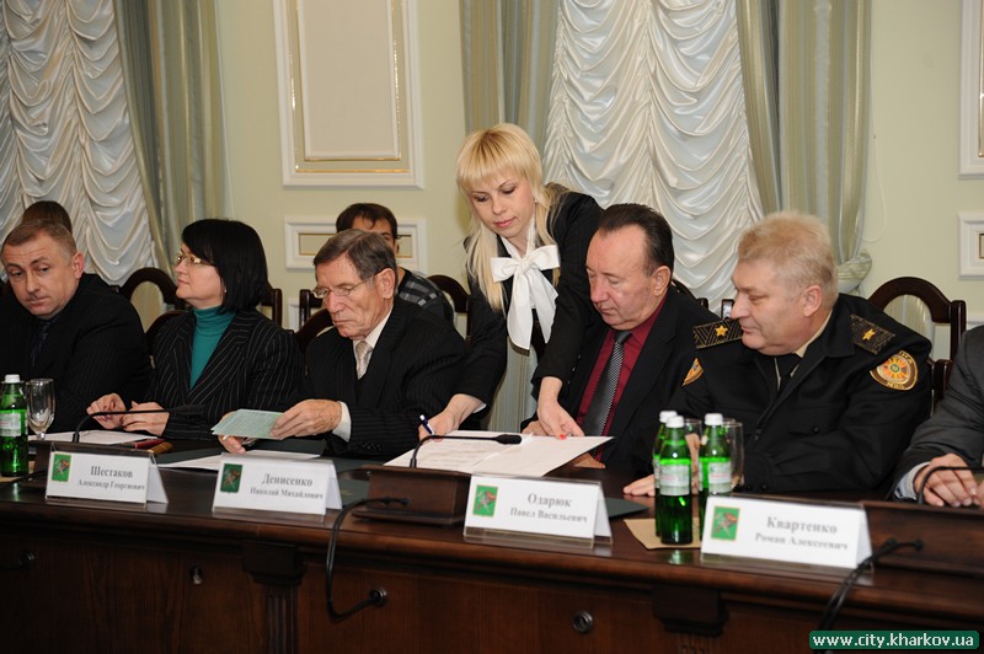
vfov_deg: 16.0
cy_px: 327
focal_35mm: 85
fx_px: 2321
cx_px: 492
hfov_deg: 23.9
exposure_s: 1/160
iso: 800
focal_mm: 85
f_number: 4
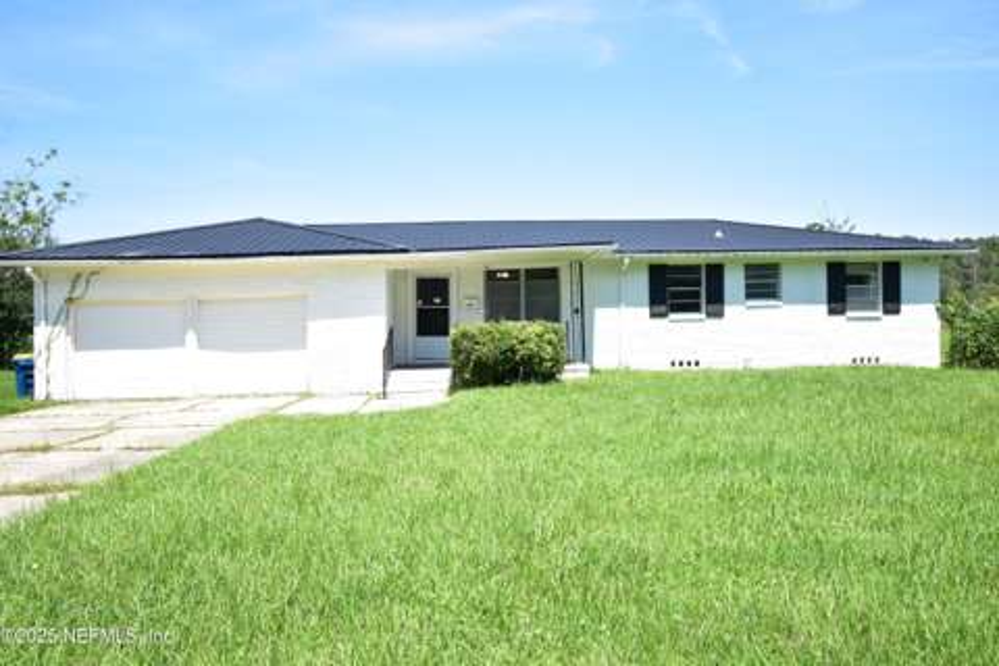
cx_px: 500
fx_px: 749
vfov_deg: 47.9
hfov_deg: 67.4
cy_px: 333
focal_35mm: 27
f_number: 5.3
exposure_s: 1/200
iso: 100
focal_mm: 18
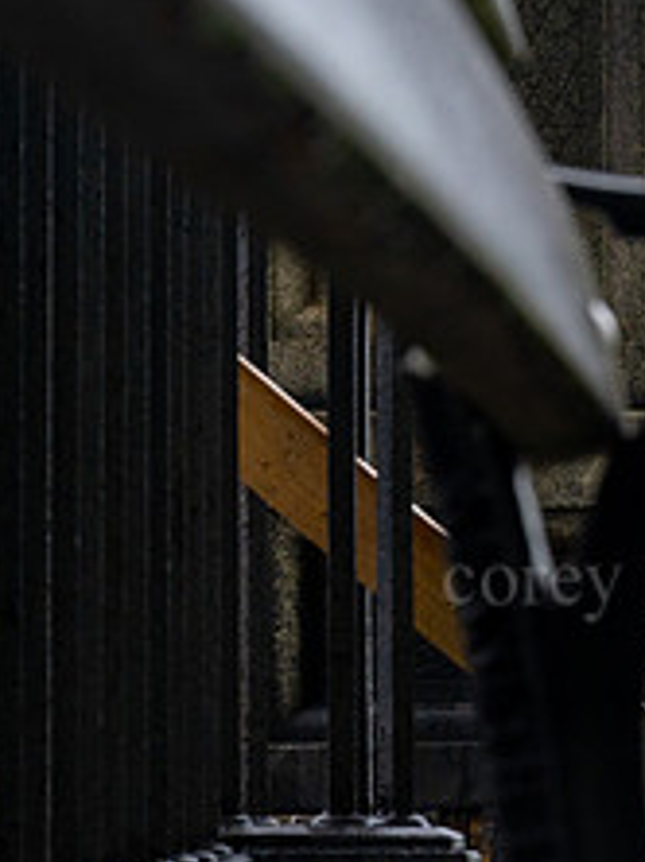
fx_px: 5675
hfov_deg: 6.1
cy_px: 602
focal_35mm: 228
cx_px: 1856
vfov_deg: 8.7
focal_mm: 51
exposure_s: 1/125
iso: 125
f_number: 8
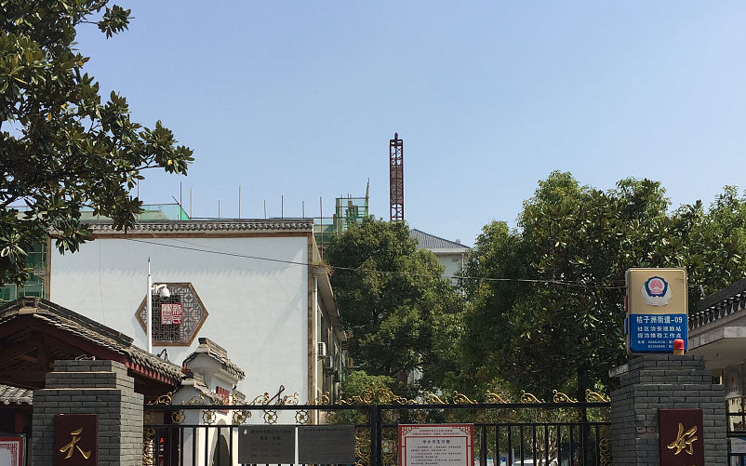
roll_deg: -0.1
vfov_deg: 27.4
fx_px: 935
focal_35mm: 46
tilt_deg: +5.1
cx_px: 357
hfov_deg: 43.5
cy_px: 380
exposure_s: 1/2083
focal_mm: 4.15
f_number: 2.2
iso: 32
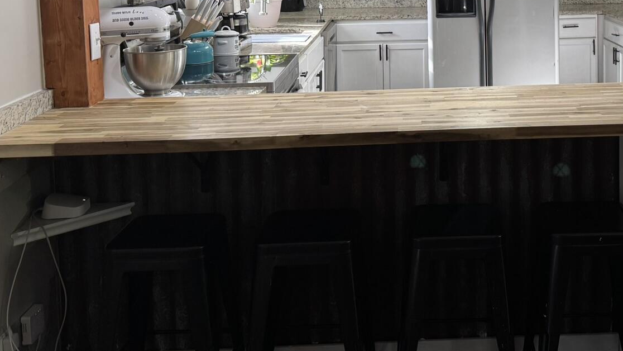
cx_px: 478
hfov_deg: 41.4
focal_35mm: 48
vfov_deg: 24.0
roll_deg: +0.6
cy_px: 10
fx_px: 793
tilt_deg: -5.2
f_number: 1.78
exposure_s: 1/120
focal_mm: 6.76
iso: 125
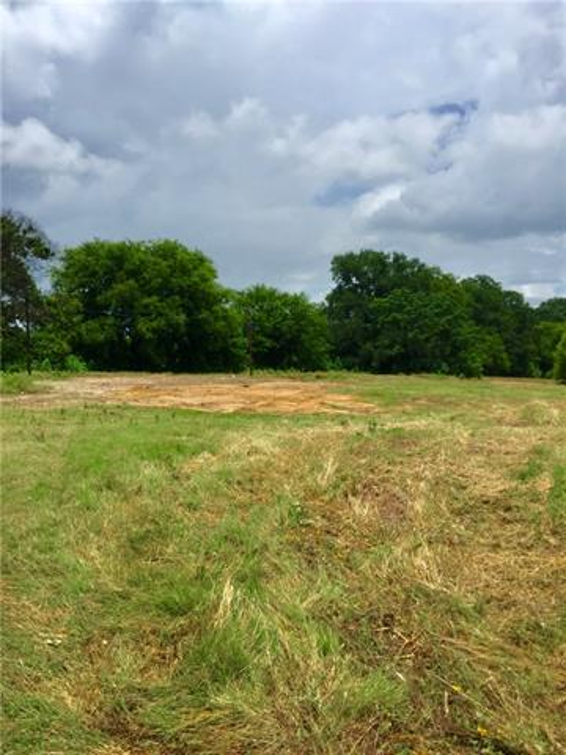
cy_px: 378
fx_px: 632
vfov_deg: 61.7
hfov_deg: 48.2
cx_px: 283
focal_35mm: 29
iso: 32
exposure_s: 1/3597
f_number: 2.2
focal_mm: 4.15
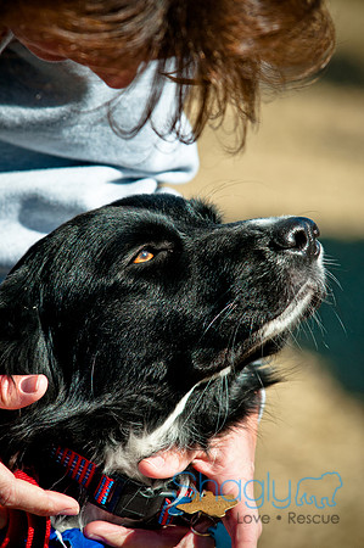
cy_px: 274
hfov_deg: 4.6
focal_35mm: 300
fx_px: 4560
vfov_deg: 6.9
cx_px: 182
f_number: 5.6
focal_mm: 200
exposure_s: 1/1600
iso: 400
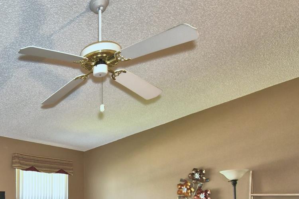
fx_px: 266
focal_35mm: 32
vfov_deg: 37.4
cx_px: 26
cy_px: 192
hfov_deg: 51.3
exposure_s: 1/50
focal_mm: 10
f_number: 4.5
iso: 200
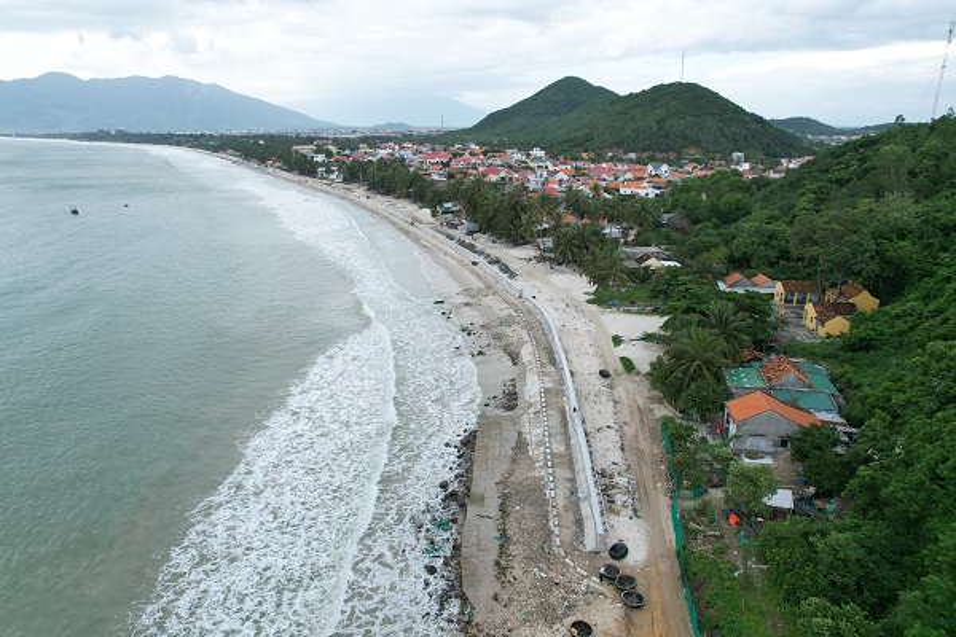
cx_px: 478
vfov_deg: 57.2
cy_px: 318
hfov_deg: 78.6
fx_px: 584
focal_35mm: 22
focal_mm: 8.38
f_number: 2.8
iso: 100
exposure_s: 1/640
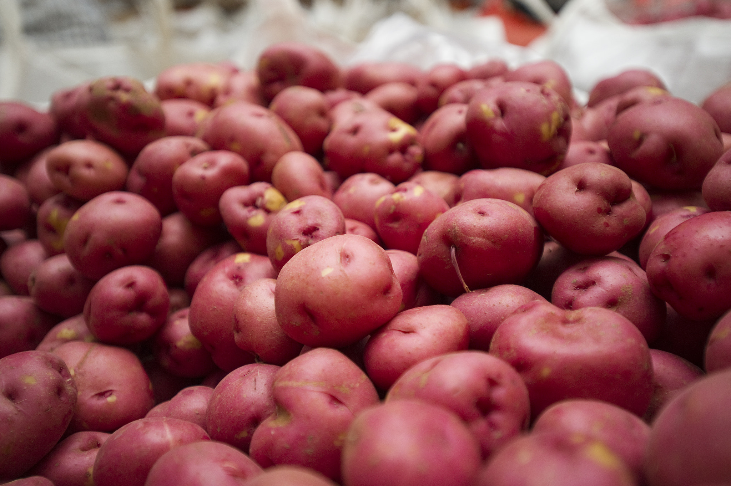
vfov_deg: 37.8
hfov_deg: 54.5
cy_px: 243
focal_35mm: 35
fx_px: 710
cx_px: 366
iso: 800
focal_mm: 35
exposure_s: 1/100
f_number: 2.8
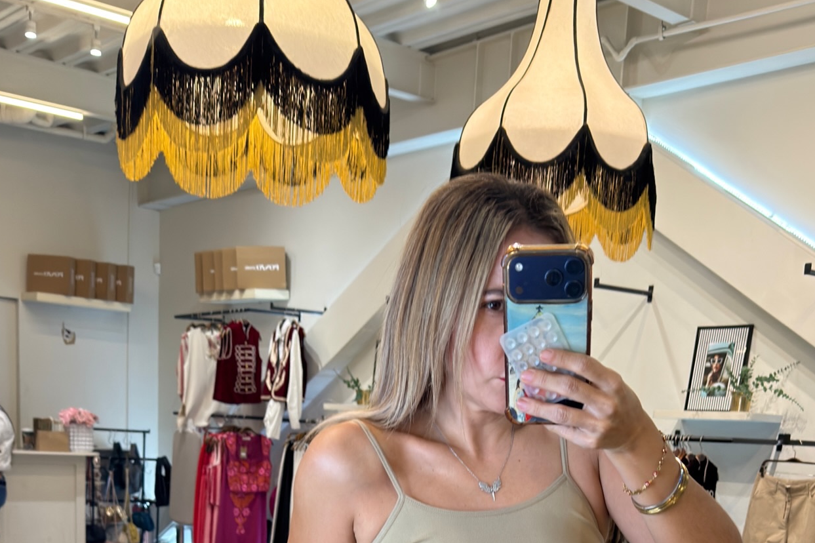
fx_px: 1086
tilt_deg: -23.1
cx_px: 452
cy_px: 665
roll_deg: -1.0
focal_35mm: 48
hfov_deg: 41.1
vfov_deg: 25.1
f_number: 1.78
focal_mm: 6.76
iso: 250
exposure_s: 1/120
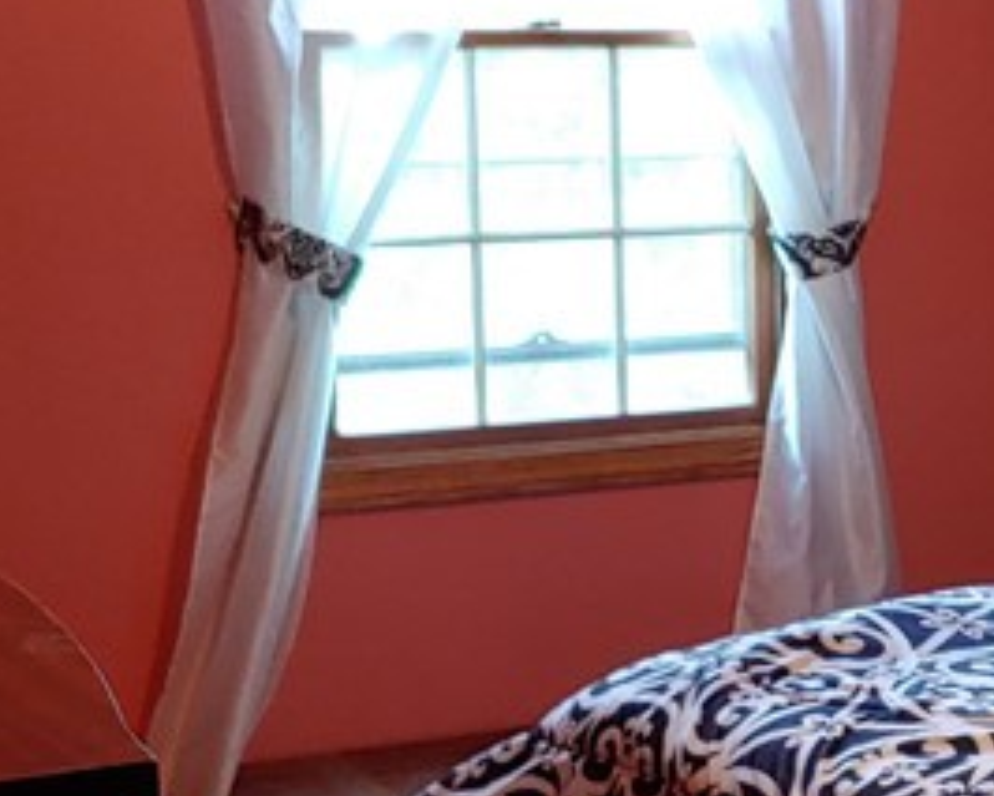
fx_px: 2766
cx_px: 927
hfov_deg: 19.9
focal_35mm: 94
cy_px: 490
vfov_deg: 16.4
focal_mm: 4.23
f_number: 1.5
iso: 150
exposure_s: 1/24
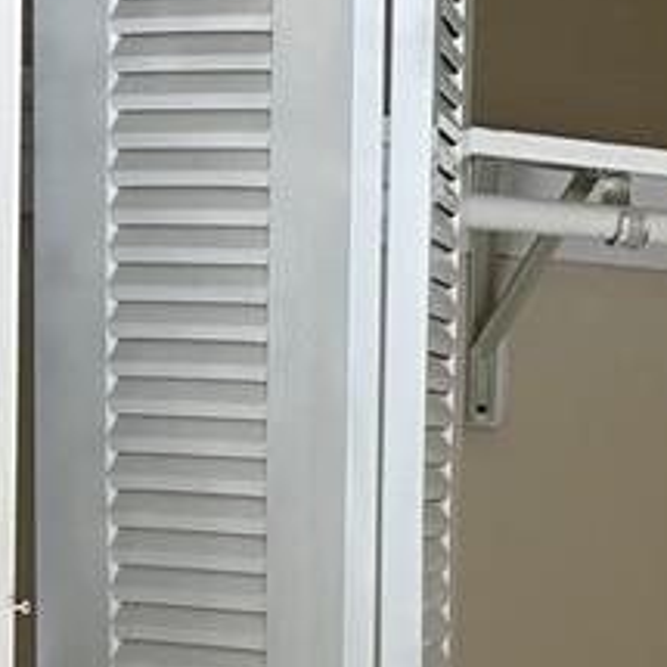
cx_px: 1756
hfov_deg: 9.5
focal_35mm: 158
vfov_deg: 10.9
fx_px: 3444
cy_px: 720
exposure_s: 1/133
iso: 64
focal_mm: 6.86
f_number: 1.78
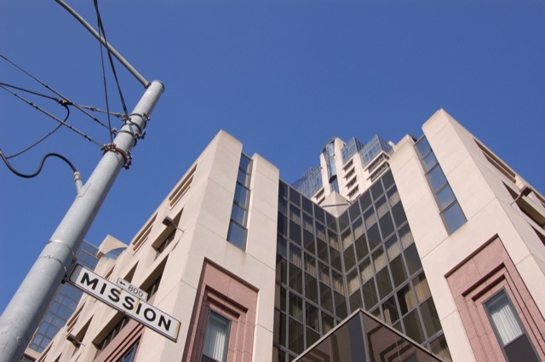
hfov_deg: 57.3
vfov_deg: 39.9
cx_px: 272
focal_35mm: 33
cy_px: 181
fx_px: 499
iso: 400
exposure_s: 1/400
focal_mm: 22
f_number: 10
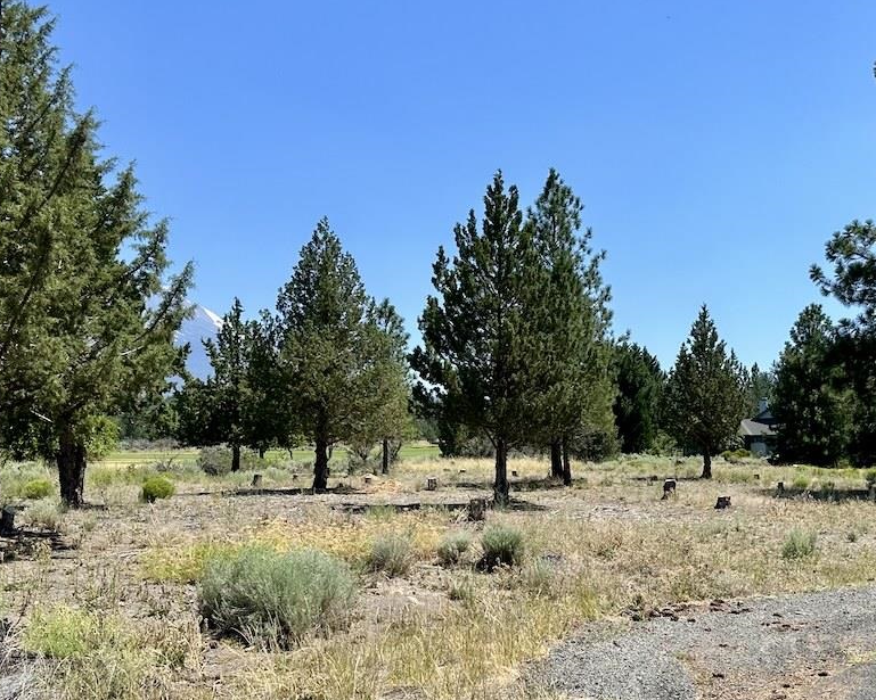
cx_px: 511
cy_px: 414
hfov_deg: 46.7
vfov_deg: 38.1
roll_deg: -0.1
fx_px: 1011
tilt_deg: +2.7
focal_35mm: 39
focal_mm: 6.86
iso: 80
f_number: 1.78
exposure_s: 1/4545
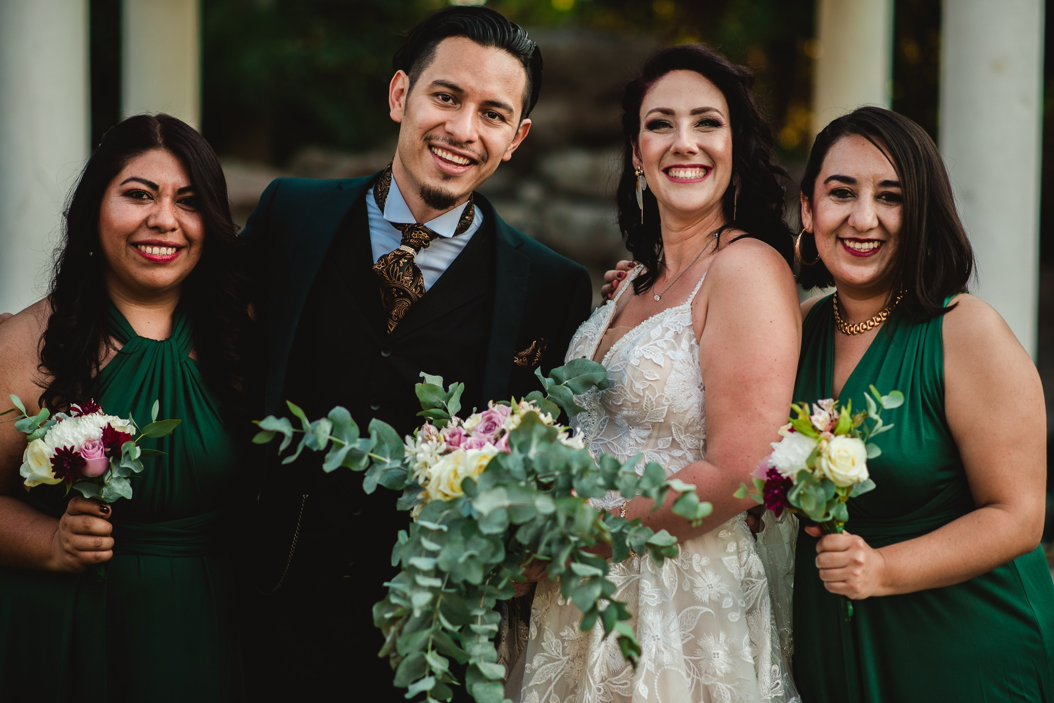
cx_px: 527
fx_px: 2489
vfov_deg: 16.1
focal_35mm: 85
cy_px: 352
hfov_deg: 23.9
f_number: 2.5
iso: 100
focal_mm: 85
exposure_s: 1/800
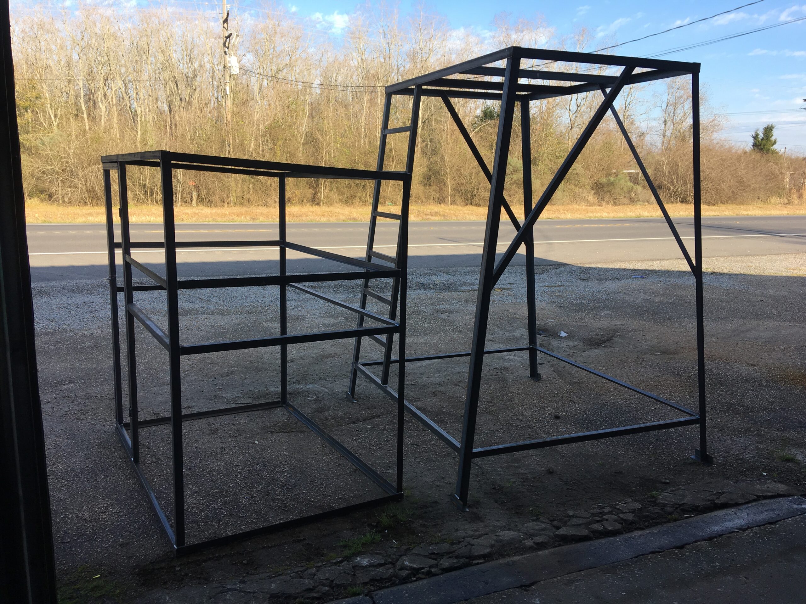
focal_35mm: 29
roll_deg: +0.0
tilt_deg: -12.9
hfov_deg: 61.7
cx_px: 403
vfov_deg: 48.2
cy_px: 302
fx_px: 675
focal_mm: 4.15
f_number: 2.2
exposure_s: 1/455
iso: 25
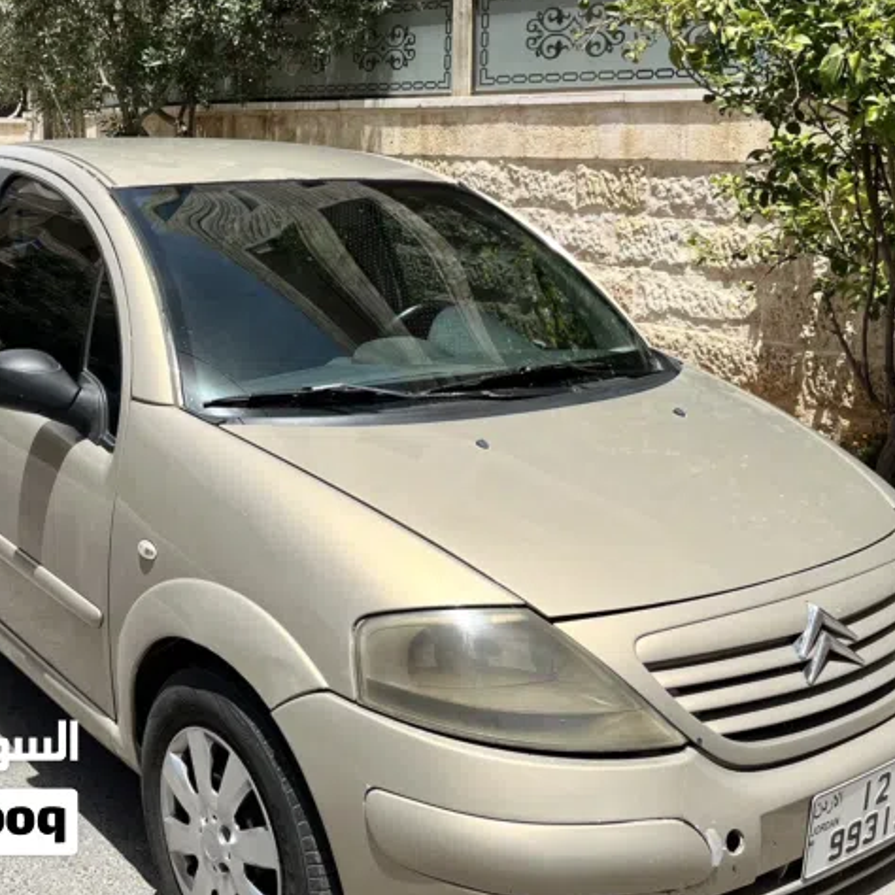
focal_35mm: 31
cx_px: 363
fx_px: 907
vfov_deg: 52.5
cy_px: 448
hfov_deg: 52.2
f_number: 1.6
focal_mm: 5.1
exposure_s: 1/3413
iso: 50
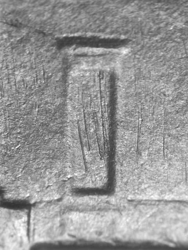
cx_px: 94
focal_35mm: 135
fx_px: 978
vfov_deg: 14.6
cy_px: 125
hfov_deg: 11.0
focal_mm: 28
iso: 100
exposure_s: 1/16.2
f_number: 4.7
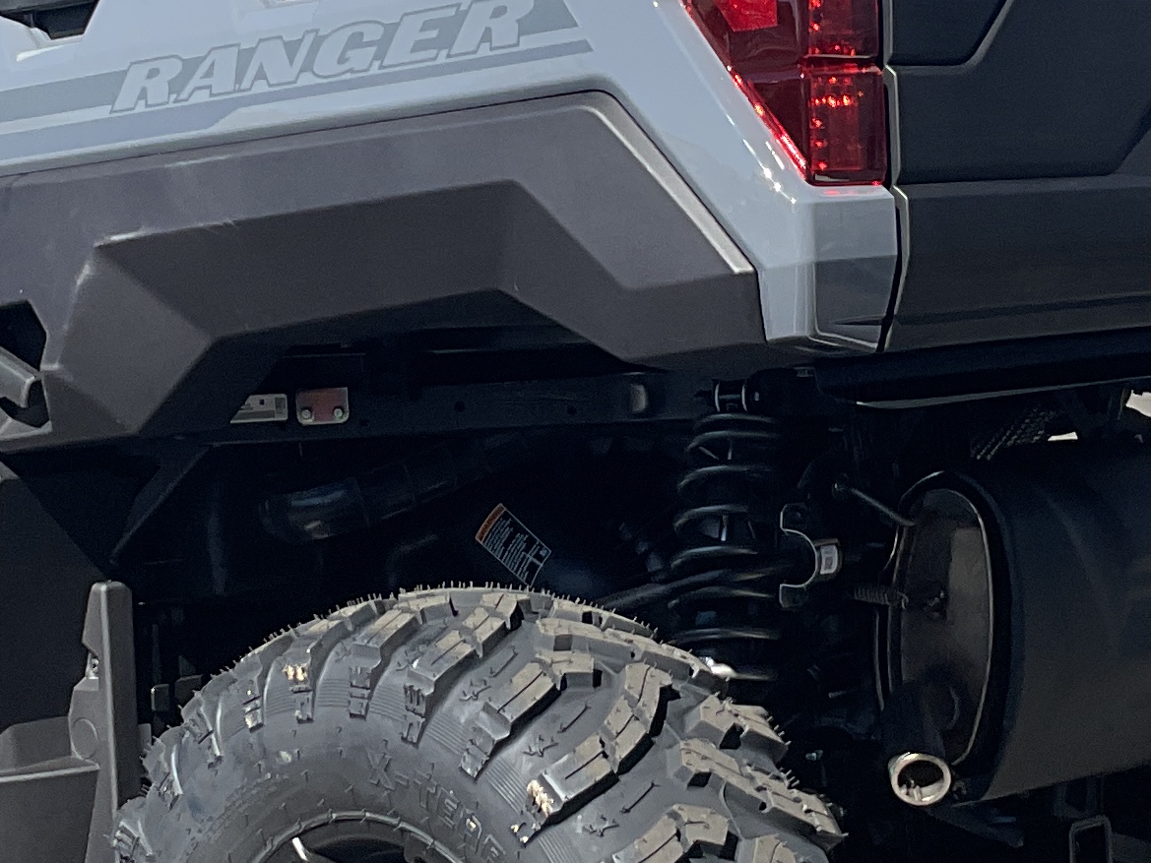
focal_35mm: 100
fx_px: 3325
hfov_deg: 19.6
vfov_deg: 14.8
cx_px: 458
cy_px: 282
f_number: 1.8
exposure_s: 1/1279
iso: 16
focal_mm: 3
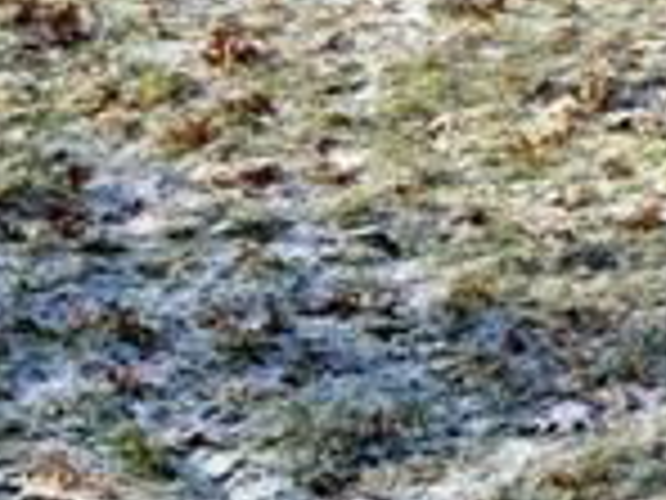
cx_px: 860
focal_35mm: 135
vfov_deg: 9.4
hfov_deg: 14.0
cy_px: -824
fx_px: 2597
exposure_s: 1/692
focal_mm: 5.4
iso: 40
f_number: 1.8
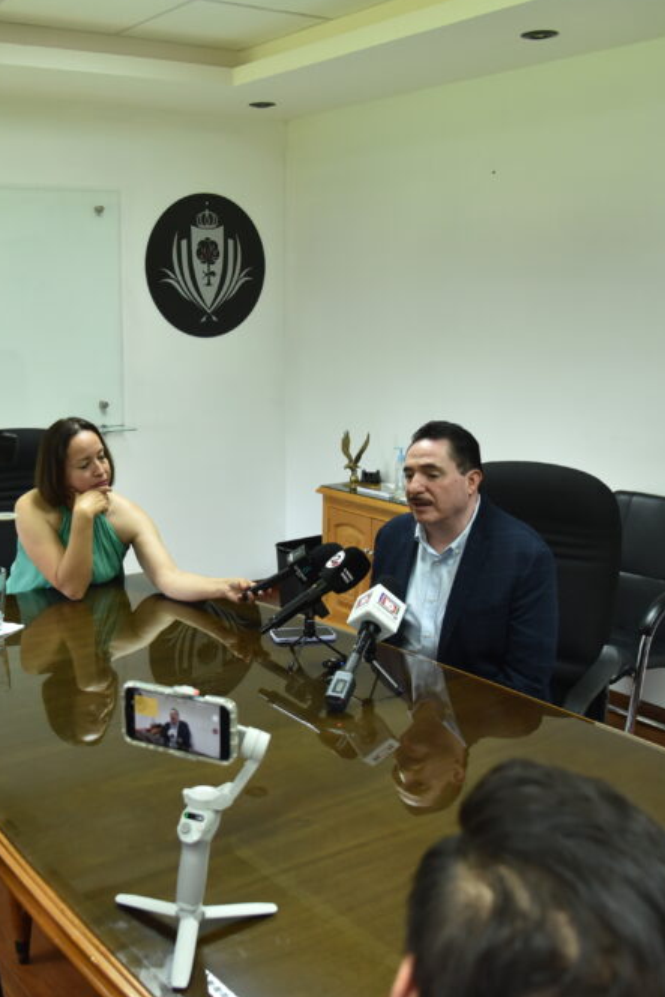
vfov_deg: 51.9
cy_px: 490
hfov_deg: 35.3
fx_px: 1025
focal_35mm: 37
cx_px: 177
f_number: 4
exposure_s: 1/125
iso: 1250
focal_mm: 24
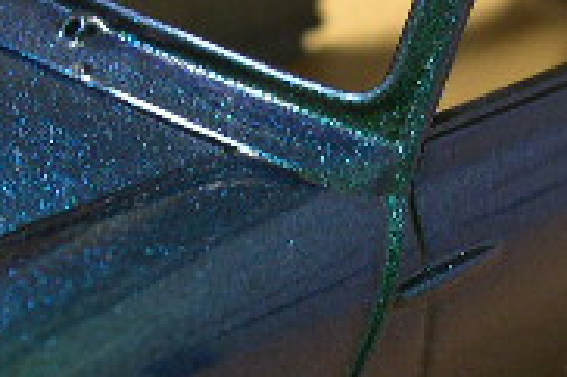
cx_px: 209
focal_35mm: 139
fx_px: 2187
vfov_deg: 9.8
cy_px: 215
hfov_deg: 14.8
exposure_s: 1/4.4
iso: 100
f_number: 2.8
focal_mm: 8
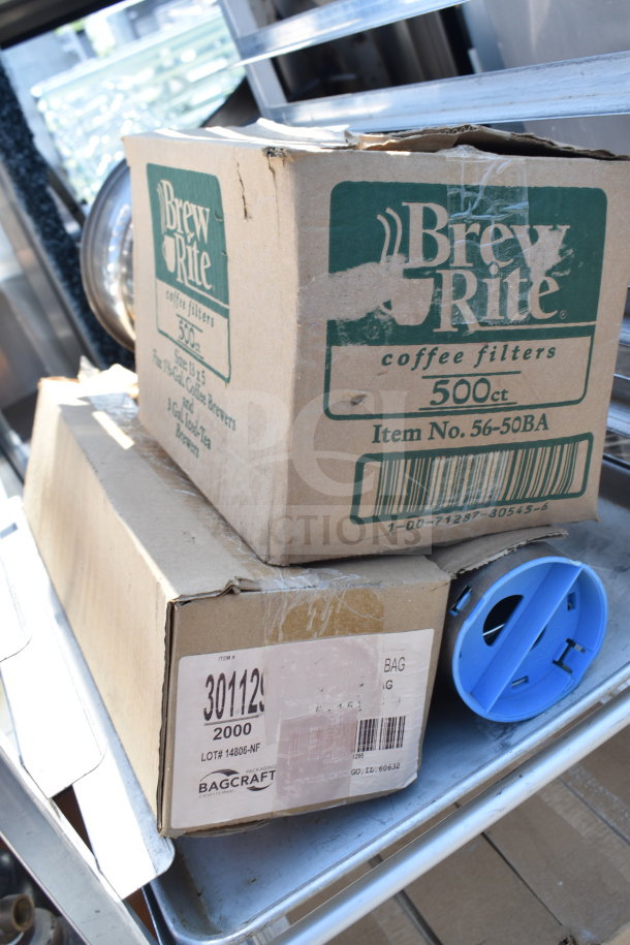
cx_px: 315
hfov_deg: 36.9
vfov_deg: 53.1
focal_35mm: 36
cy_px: 472
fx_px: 945
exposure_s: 1/160
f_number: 6.3
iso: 200
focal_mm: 24
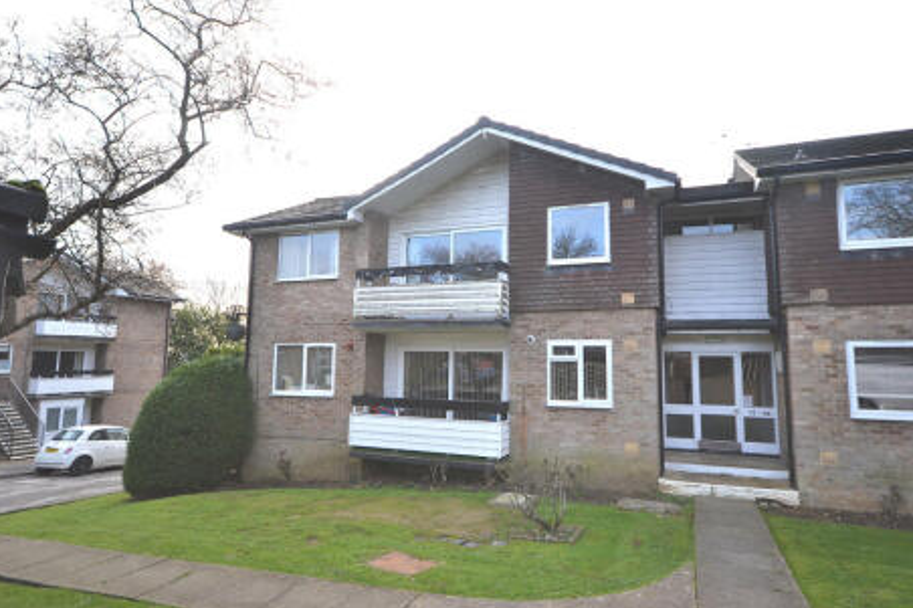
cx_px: 475
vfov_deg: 60.6
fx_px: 520
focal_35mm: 21
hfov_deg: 82.5
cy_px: 300
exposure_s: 1/100
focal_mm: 13
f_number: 5
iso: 100
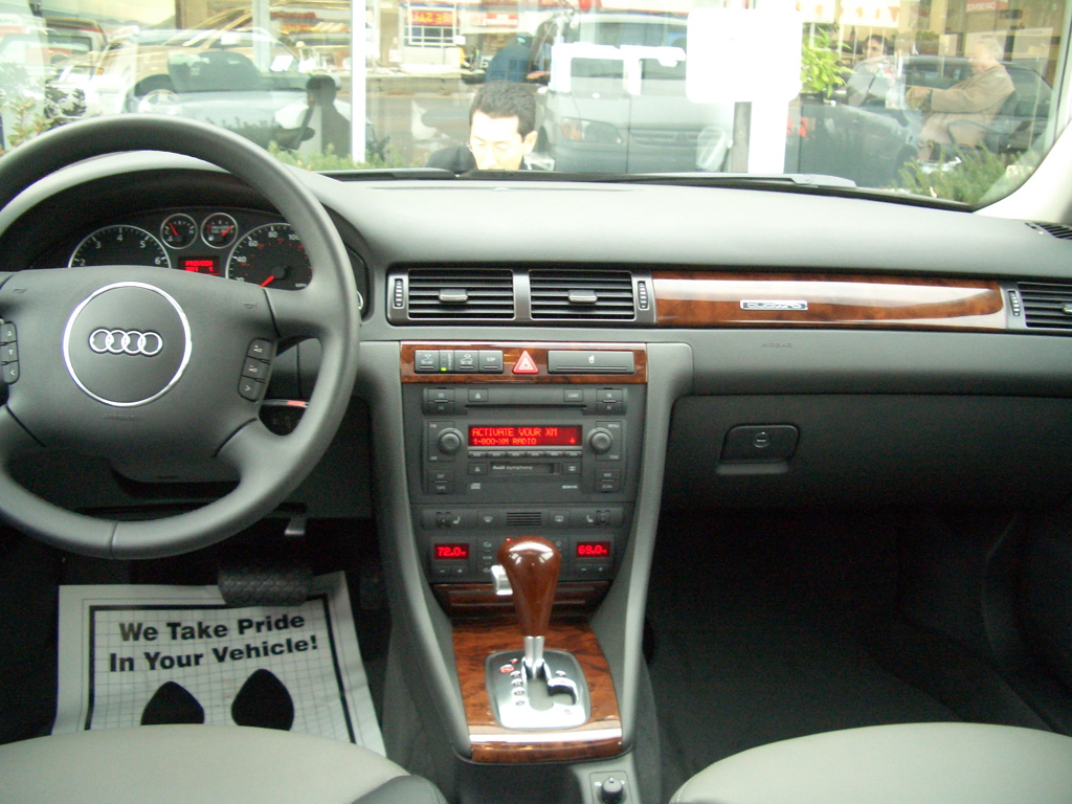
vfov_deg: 40.7
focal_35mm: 35
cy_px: 402
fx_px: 1084
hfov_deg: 52.6
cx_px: 536
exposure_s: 1/50
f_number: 2.6
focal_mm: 5.8
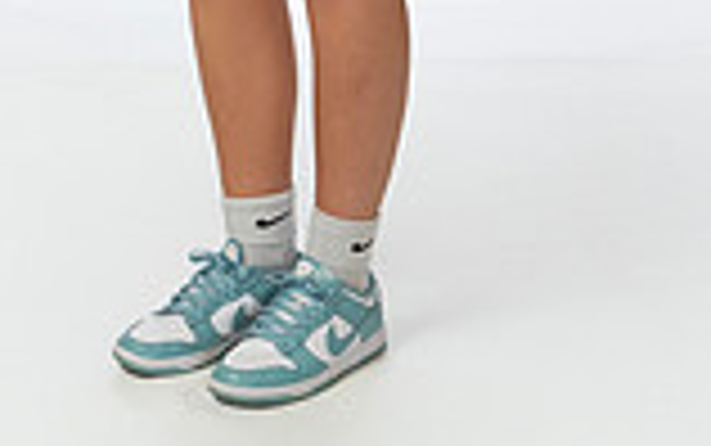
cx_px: 238
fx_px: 2812
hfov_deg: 14.4
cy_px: -514
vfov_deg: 8.5
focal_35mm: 145
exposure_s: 1/200
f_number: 6.3
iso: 800
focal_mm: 50
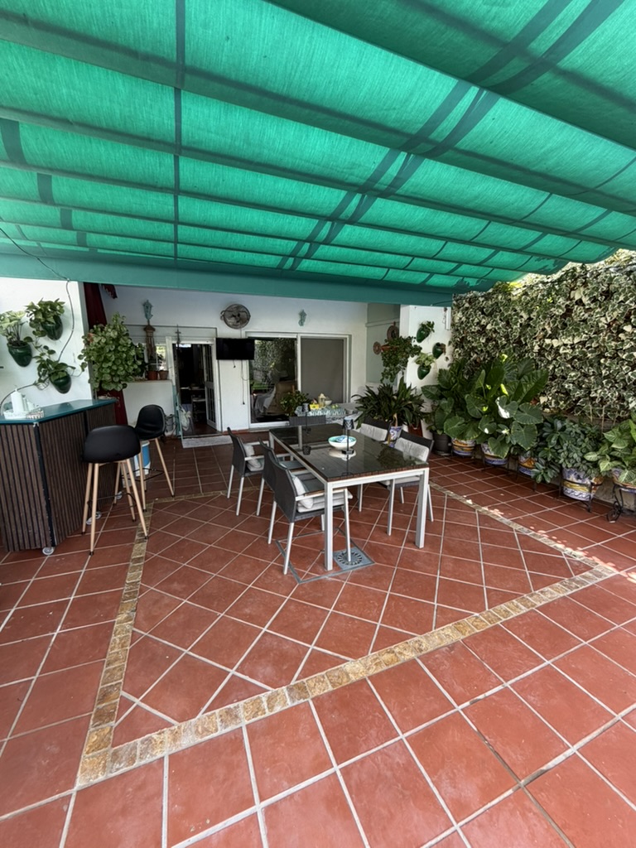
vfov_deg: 102.1
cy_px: 424
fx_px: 343
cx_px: 318
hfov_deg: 85.7
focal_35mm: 14
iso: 125
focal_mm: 2.22
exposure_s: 1/121
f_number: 2.2
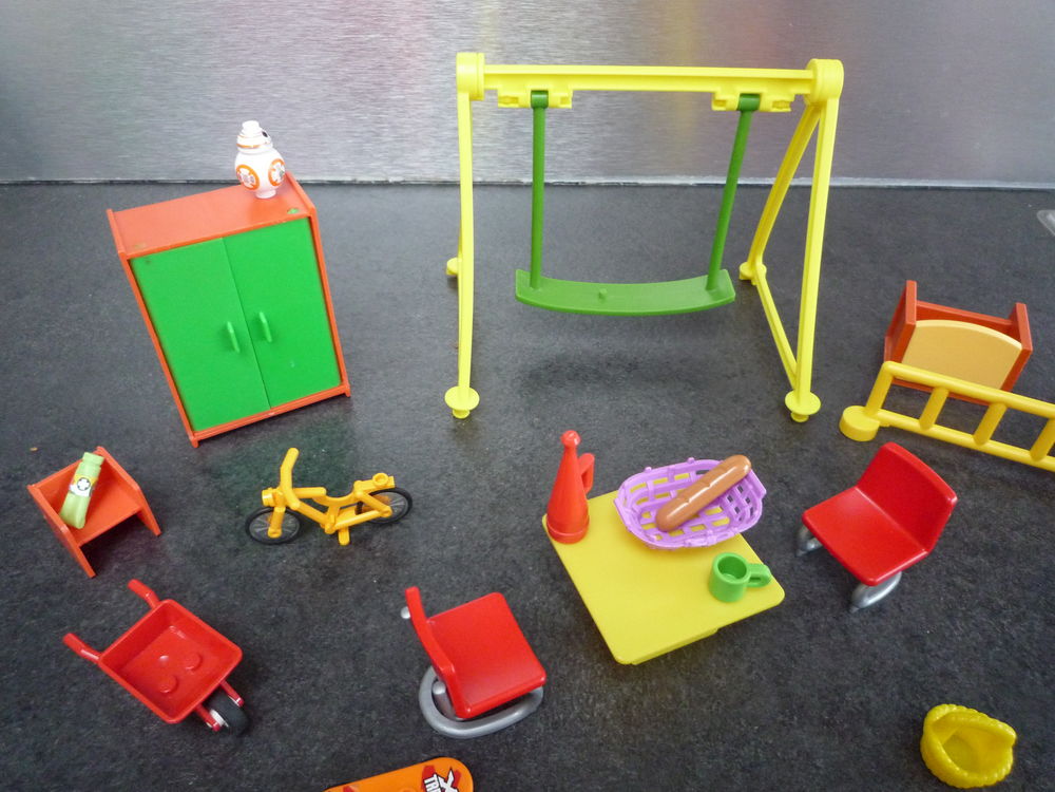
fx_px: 762
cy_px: 396
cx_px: 528
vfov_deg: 54.9
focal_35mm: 25
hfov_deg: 69.4
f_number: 2.8
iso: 400
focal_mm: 4.4
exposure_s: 1/20
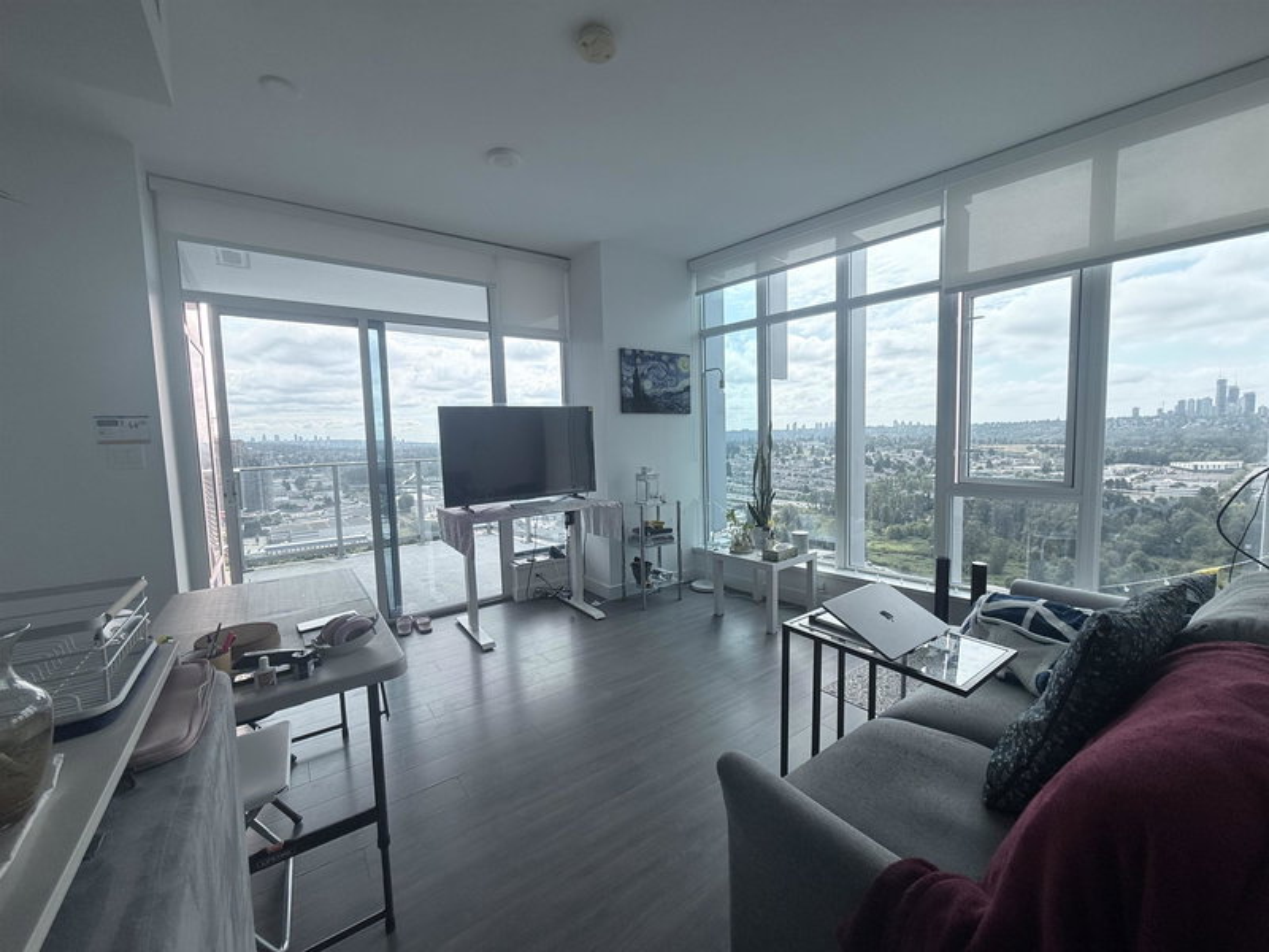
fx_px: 513
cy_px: 476
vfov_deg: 85.7
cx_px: 634
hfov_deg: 102.1
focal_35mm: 14
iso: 64
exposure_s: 1/569
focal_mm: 2.22
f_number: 2.2
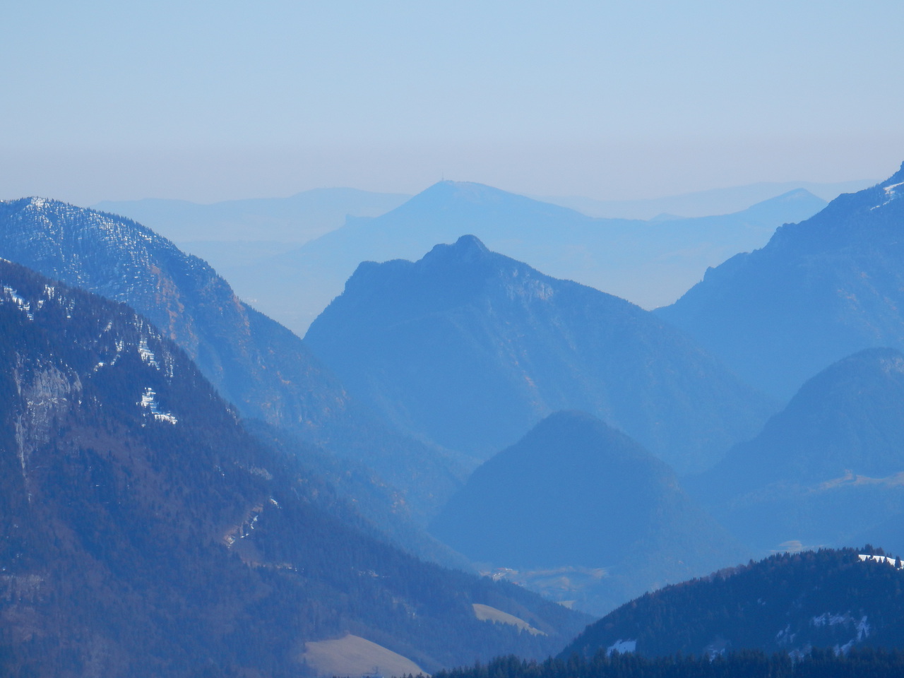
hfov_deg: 8.6
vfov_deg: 6.5
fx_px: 5980
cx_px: 452
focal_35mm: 229
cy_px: 339
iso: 125
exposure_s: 1/640
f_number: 6.3
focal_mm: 40.9
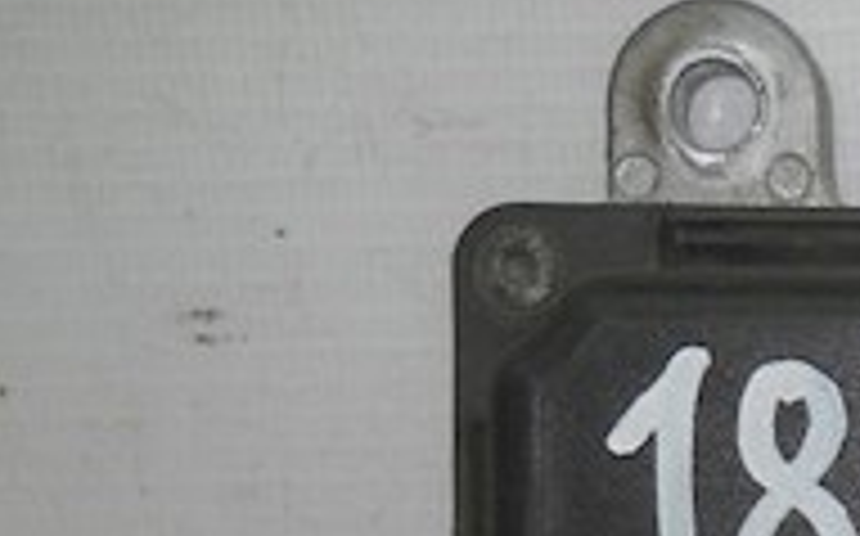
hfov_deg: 13.2
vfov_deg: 8.7
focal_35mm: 146
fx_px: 3419
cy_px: 865
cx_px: 1436
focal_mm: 6.72
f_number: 5.5
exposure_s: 1/30
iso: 80
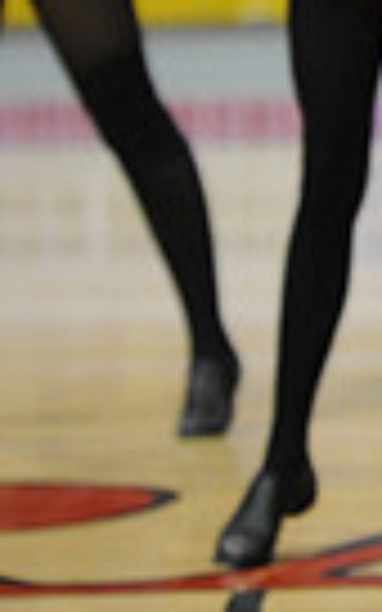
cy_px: -14
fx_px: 9778
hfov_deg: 2.2
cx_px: 1155
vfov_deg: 3.6
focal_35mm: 587
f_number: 3.2
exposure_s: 1/640
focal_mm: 135
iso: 5000
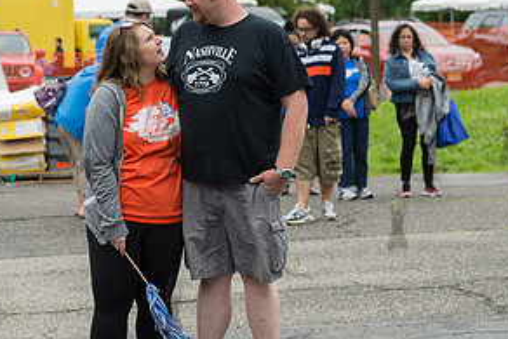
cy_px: 135
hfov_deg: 17.2
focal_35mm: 119
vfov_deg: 11.5
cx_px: 172
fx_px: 1680
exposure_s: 1/1000
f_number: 3.5
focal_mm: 60
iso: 200
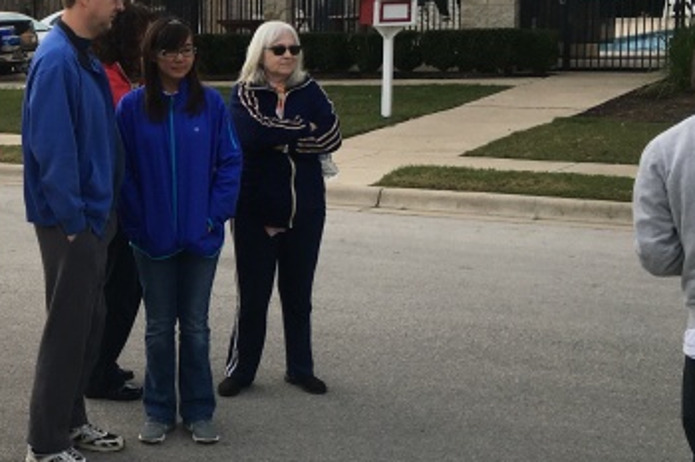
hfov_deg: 27.0
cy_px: 208
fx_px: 1331
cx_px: -54
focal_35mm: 69
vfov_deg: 19.7
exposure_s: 1/651
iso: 25
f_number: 2.2
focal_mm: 4.15
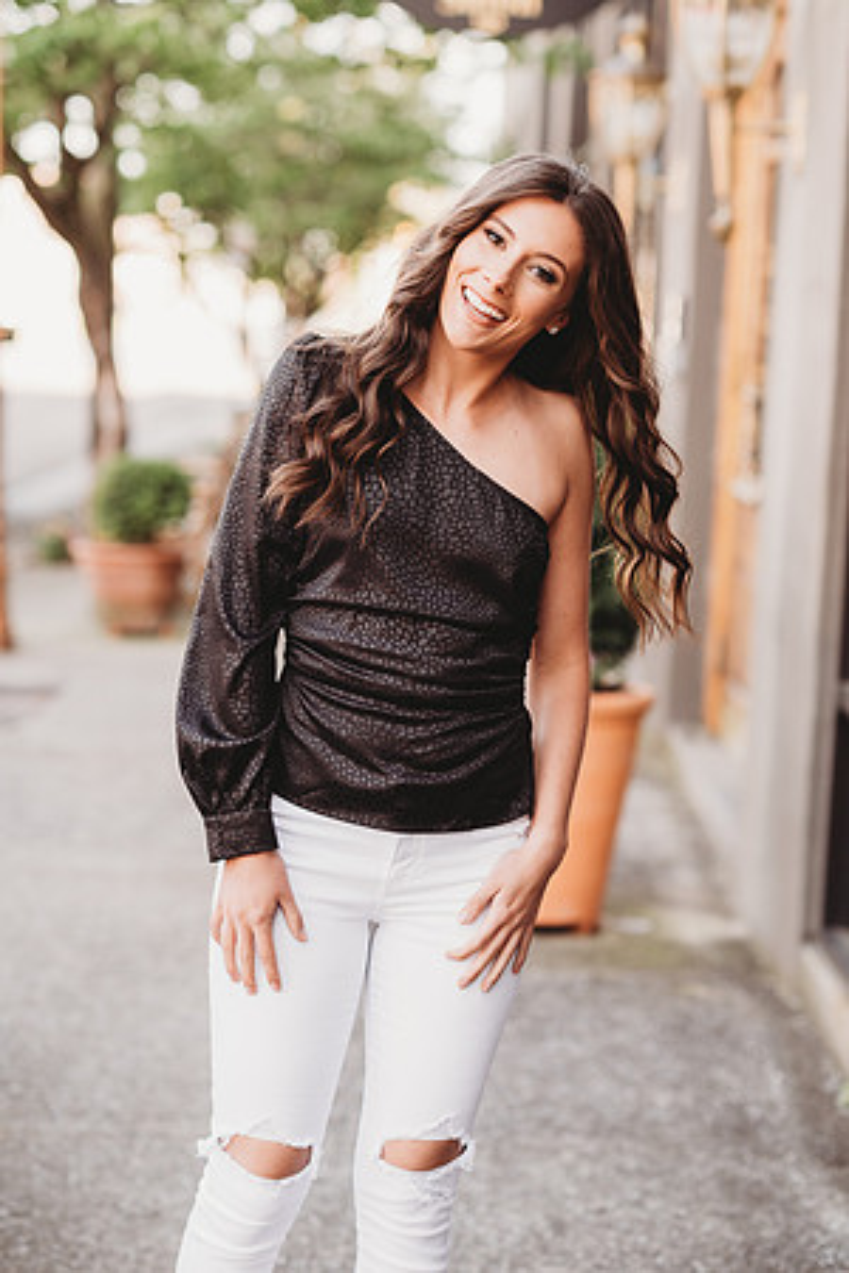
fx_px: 3007
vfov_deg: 23.9
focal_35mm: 85
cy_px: 636
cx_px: 424
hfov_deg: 16.1
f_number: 2.5
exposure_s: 1/250
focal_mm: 85
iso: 200
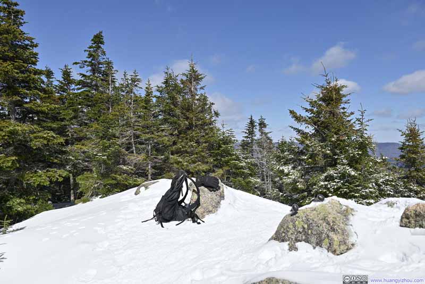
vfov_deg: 43.0
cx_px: 212
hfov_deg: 61.1
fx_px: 360
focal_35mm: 30
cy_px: 142
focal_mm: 30.5
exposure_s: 1/1600
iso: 100
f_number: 5.6
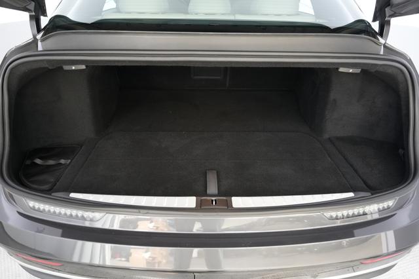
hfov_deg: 73.8
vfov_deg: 53.1
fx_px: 279
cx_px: 210
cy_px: 140
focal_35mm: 24
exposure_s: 1/160
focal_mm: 24
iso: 6400
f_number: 2.8
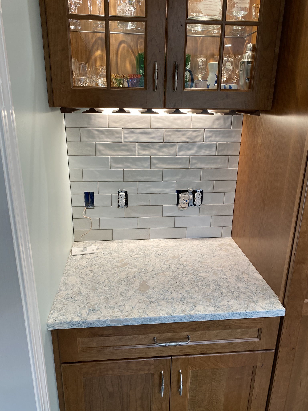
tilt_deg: -17.2
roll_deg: +0.1
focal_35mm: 26
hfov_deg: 53.1
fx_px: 308
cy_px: 206
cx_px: 154
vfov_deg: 67.3
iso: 64
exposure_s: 1/60
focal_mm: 4.25
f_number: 1.8
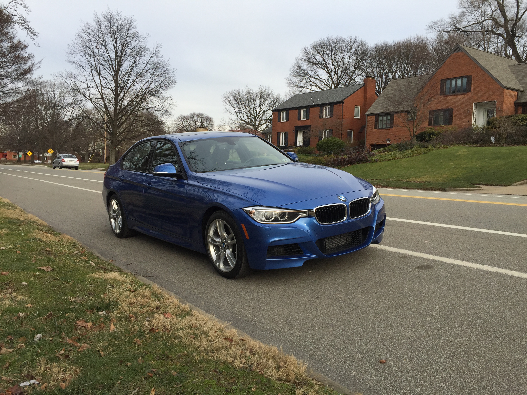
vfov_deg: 48.2
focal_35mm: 29
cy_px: 198
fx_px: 442
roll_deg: -1.9
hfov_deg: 61.7
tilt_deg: -4.3
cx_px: 264
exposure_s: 1/719
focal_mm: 4.15
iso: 32
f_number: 2.2
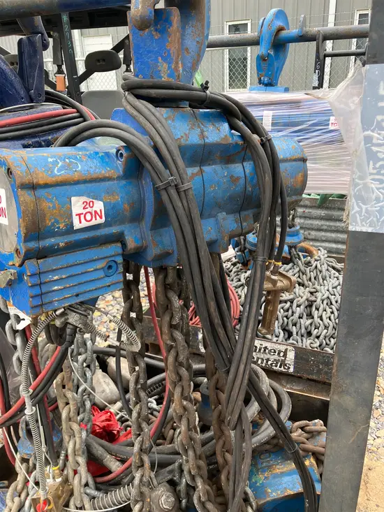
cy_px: 256
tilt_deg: -21.5
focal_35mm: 28
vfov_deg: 63.4
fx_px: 414
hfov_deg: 49.8
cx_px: 192
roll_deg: +2.6
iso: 32
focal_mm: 3.99
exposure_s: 1/282
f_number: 1.8
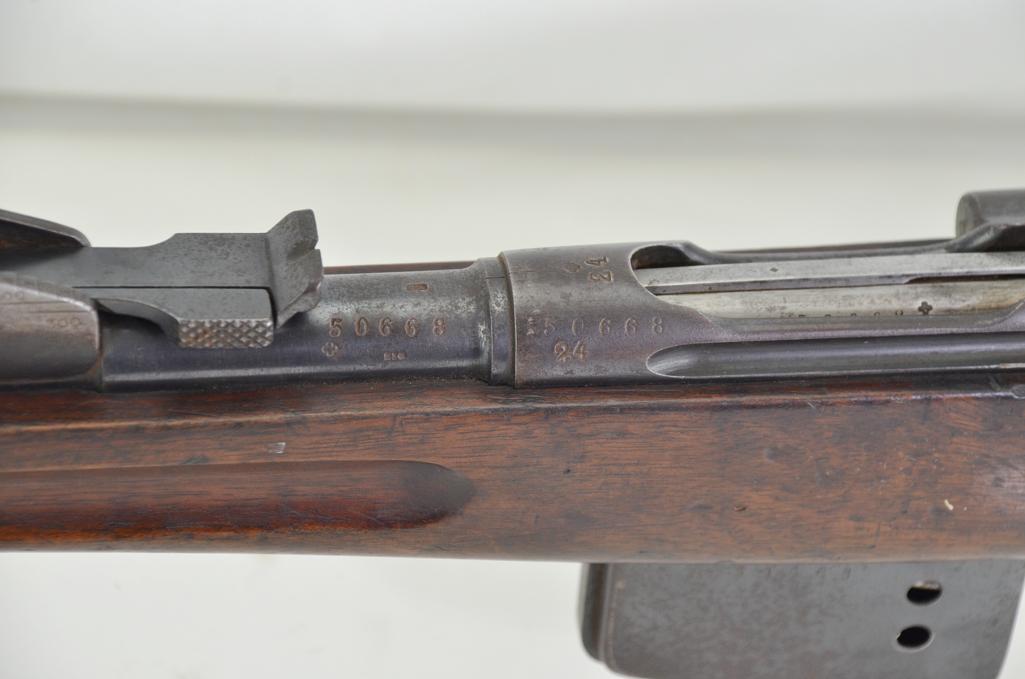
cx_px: 512
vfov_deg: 10.1
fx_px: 3836
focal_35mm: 135
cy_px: 340
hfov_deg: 15.2
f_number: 5.6
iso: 900
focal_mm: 90
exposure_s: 1/125
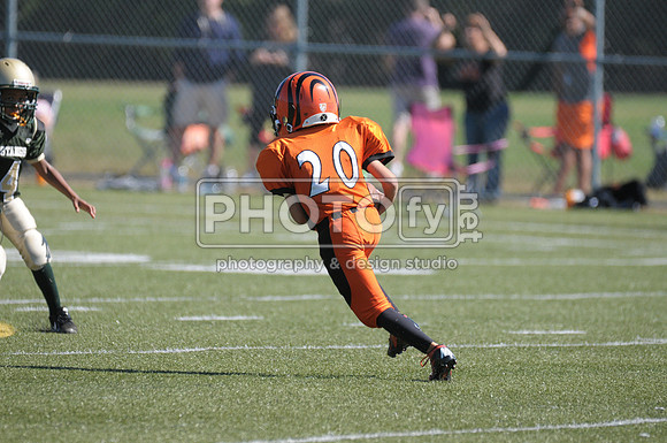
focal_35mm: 450
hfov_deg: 4.6
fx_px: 8326
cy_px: 222
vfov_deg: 3.0
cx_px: 334
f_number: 4
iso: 640
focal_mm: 300
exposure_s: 1/3200
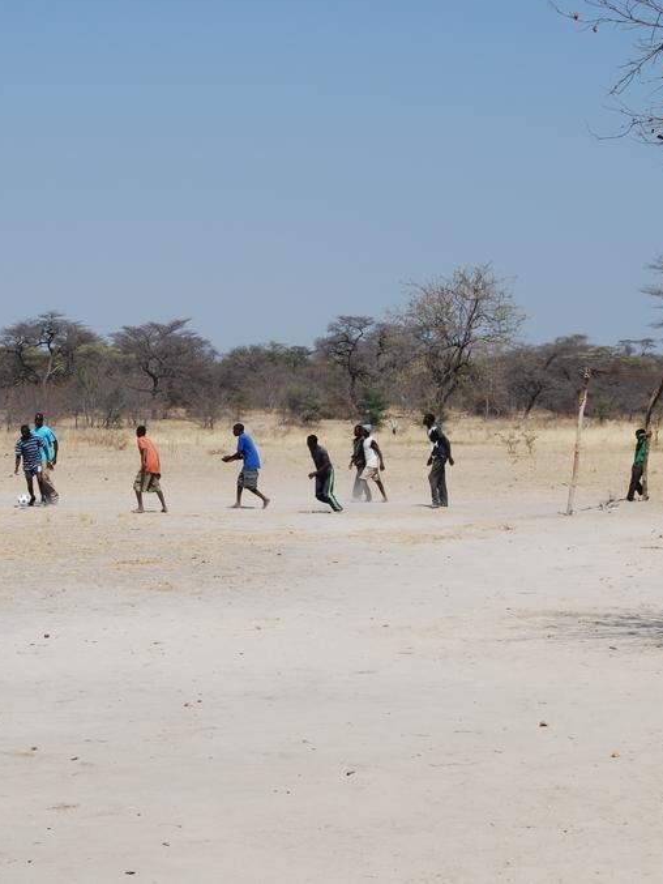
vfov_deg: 23.6
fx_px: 2119
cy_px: 438
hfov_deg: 17.7
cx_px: 161
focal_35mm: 83
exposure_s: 1/320
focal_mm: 38
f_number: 9
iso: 100
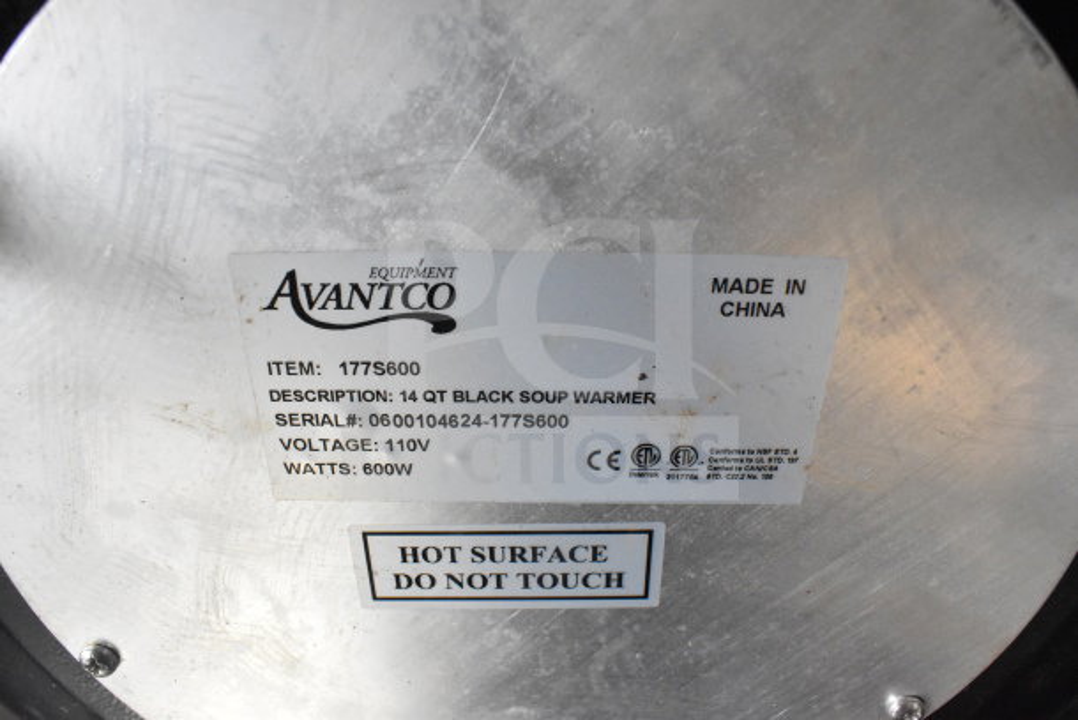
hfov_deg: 67.4
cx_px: 539
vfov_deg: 48.0
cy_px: 360
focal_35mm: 27
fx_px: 809
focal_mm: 18
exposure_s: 1/320
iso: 6400
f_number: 10
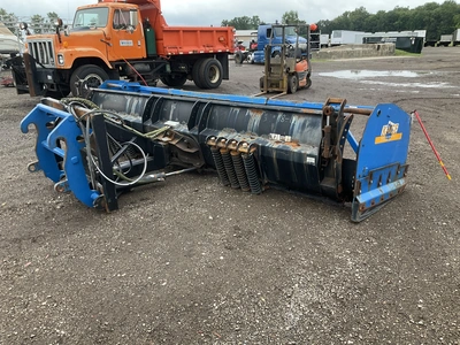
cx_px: 230
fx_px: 385
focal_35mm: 29
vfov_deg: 48.2
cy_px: 172
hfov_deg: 61.7
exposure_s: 1/122
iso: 20
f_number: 1.8
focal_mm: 3
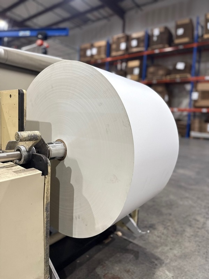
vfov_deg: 71.6
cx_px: 104
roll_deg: -3.1
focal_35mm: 24
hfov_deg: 56.8
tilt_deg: -4.9
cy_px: 140
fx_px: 193
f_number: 1.78
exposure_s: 1/120
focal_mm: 6.76
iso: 160
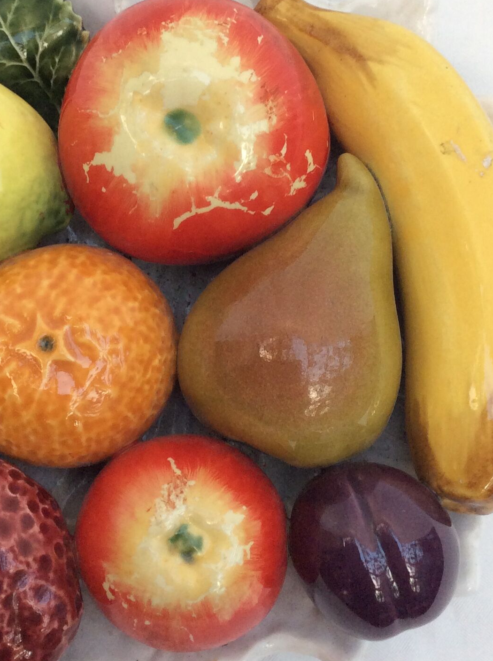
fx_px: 1123
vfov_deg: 32.7
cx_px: 186
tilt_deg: -78.3
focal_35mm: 59
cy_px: 266
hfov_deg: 24.7
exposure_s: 1/100
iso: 64
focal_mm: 3.3
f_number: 2.4
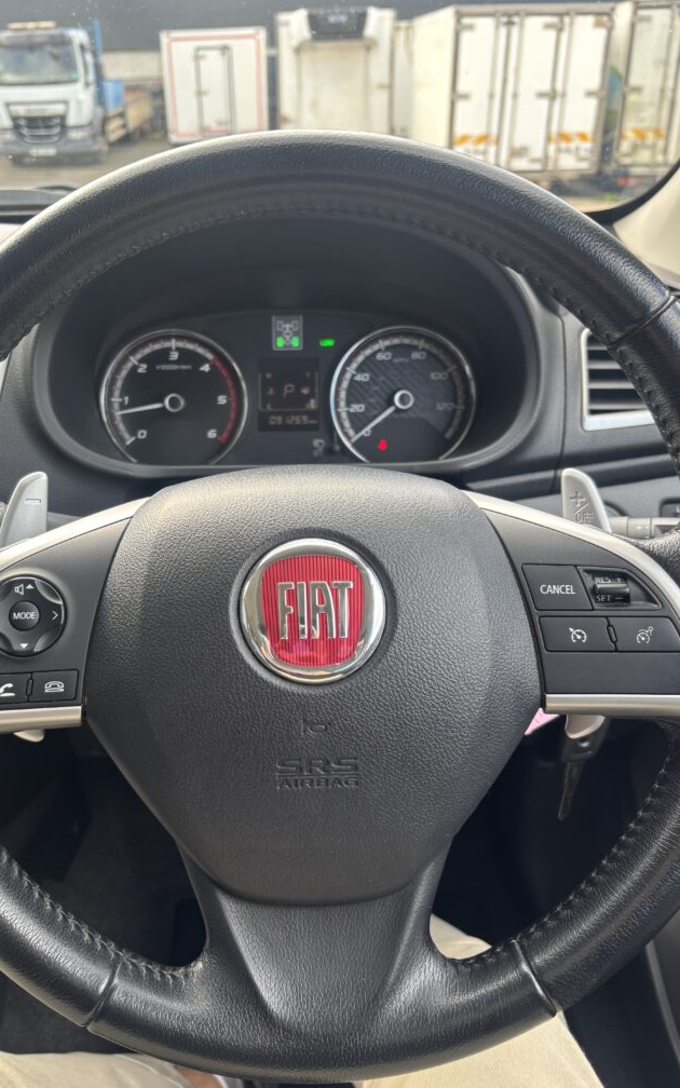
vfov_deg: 66.5
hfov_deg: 44.4
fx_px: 830
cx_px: 280
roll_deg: +0.5
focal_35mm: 28
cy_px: 548
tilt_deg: -27.5
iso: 50
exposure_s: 1/121
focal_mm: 5.96
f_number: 1.6
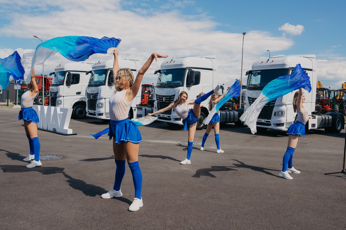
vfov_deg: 46.4
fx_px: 269
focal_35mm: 28
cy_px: 115
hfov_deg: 65.5
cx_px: 173
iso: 100
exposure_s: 1/400
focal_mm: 28
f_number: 6.3
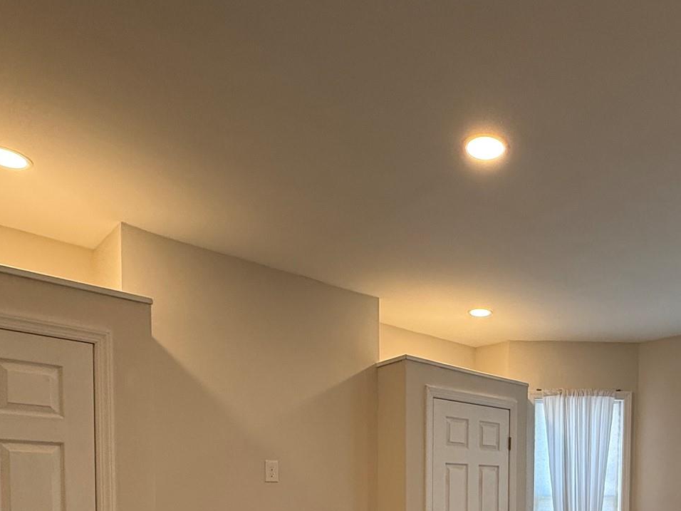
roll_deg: -1.2
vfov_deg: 40.5
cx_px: 476
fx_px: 590
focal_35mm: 30
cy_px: 519
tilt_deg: -2.3
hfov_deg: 58.0
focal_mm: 2.22
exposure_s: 1/120
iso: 200
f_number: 2.2
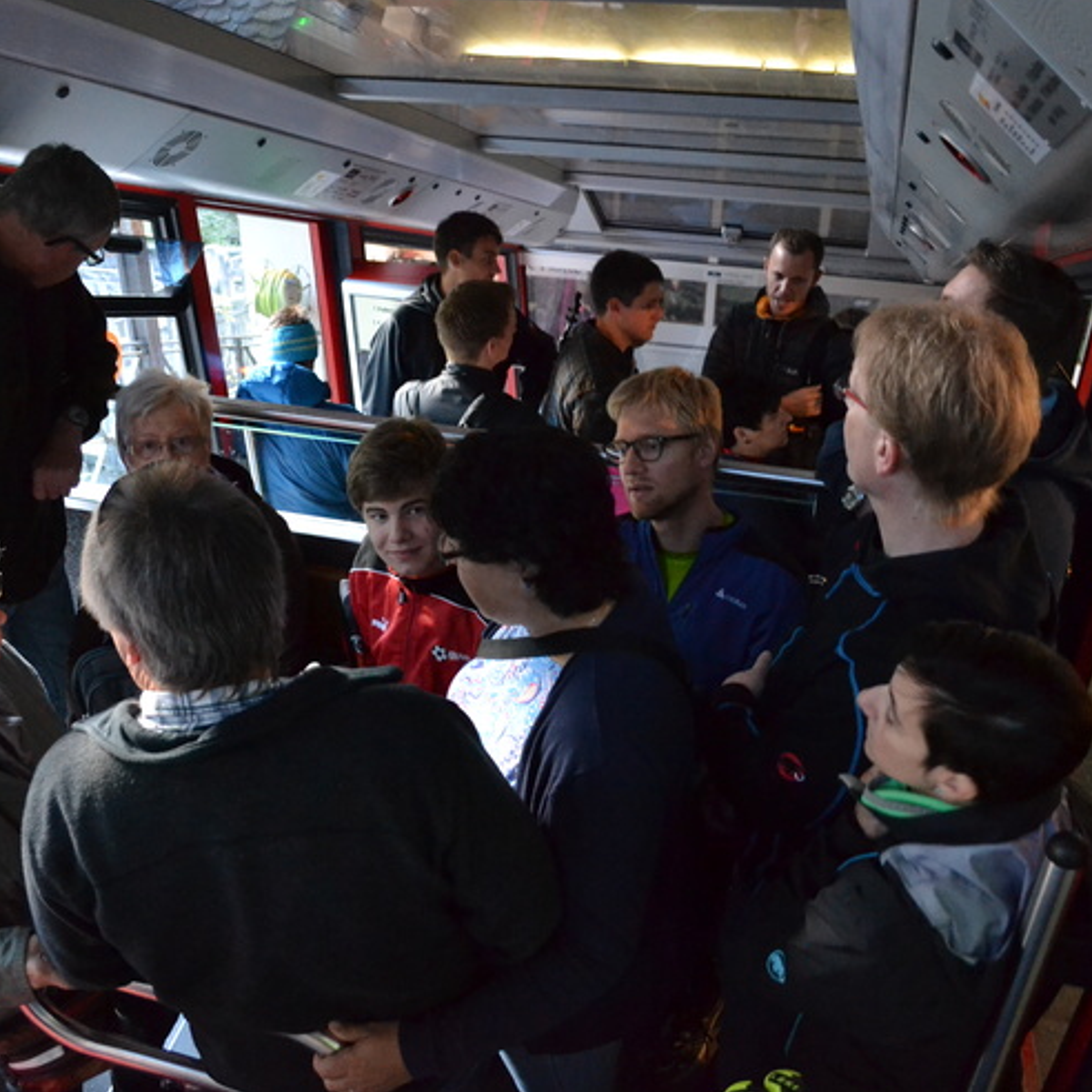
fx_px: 1249
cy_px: 540
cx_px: 441
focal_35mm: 35
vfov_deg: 47.2
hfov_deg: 47.0
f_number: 3.5
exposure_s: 1/25
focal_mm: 18
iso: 3200
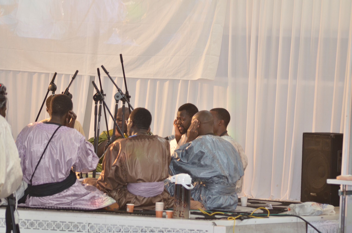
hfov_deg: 13.7
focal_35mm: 150
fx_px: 1464
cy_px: 116
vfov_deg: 9.1
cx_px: 176
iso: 640
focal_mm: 100
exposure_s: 1/50
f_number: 4
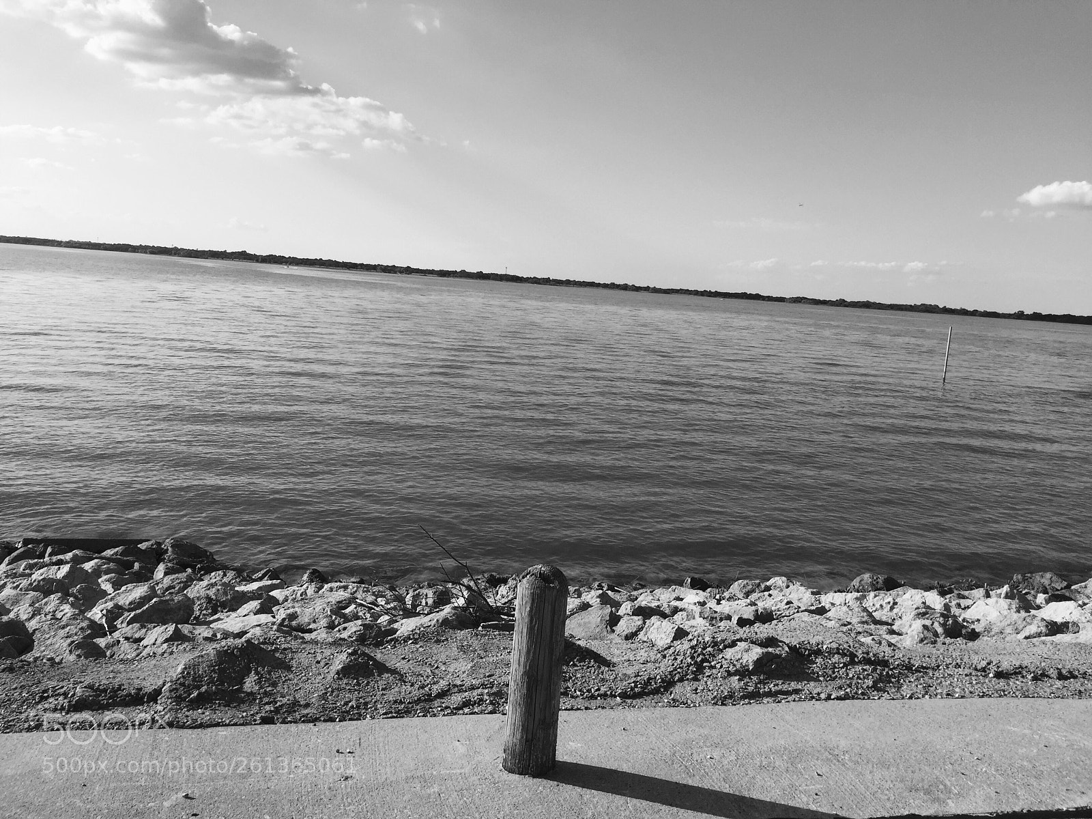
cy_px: 410
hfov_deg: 61.7
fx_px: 915
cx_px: 546
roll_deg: -4.9
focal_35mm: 29
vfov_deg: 48.2
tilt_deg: -6.8
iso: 32
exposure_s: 1/2326
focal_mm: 4.15
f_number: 2.2
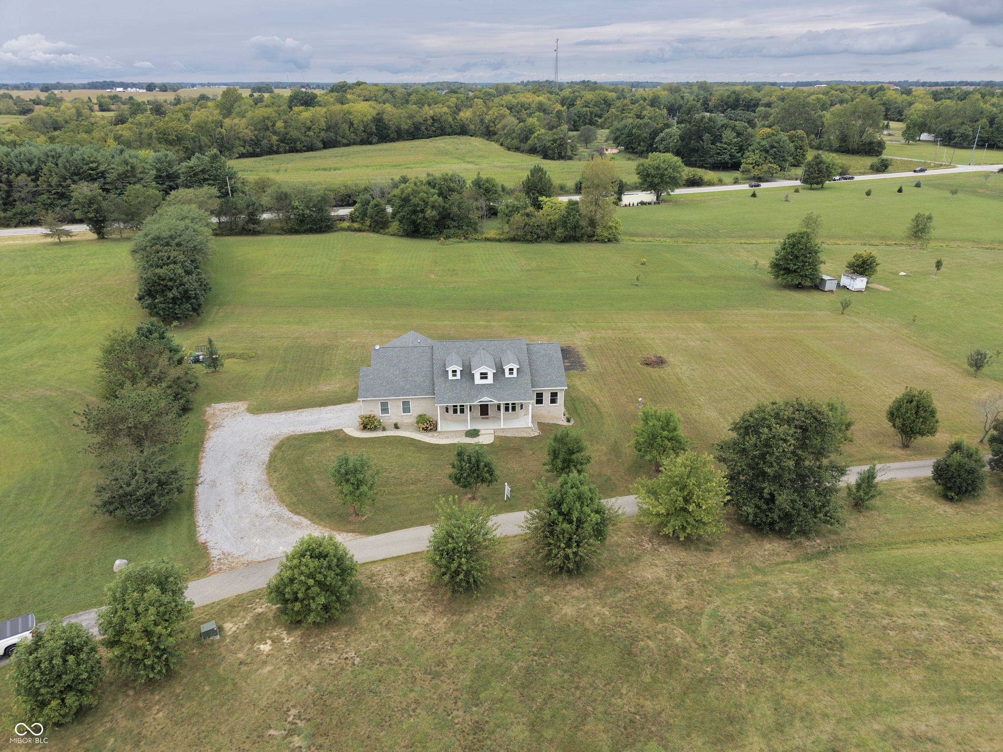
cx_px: 502
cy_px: 376
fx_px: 695
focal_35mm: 24
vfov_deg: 56.8
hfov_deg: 71.6
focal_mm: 8.67
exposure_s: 1/2000
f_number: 1.8
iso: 170
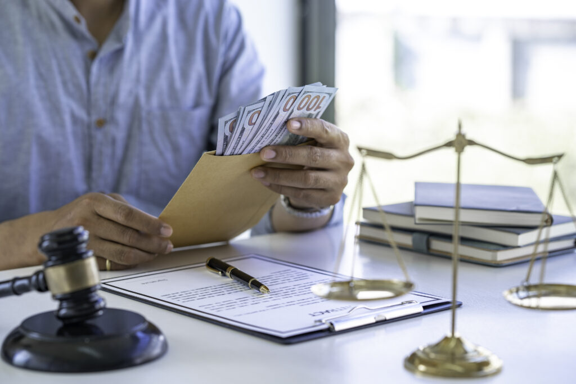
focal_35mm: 85
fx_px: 1360
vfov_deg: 16.1
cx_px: 288
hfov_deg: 23.9
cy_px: 192
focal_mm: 85
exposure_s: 1/100
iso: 100
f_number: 3.2
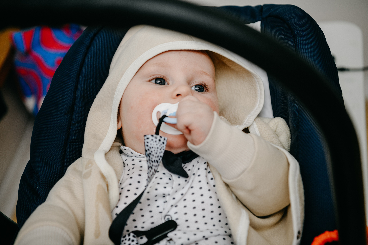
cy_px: 122
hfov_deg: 28.8
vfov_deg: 19.5
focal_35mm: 70
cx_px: 184
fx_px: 716
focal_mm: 70
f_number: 3.2
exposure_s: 1/160
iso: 125
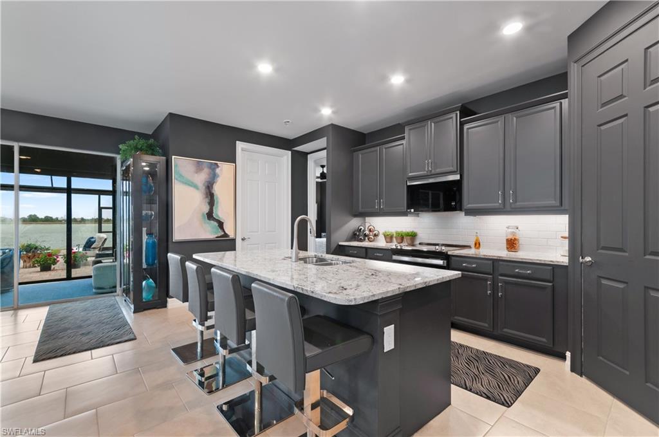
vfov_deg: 77.1
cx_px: 330
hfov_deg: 100.5
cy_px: 218
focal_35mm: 15
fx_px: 274
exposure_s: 1/2.5
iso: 200
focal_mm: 10
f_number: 8
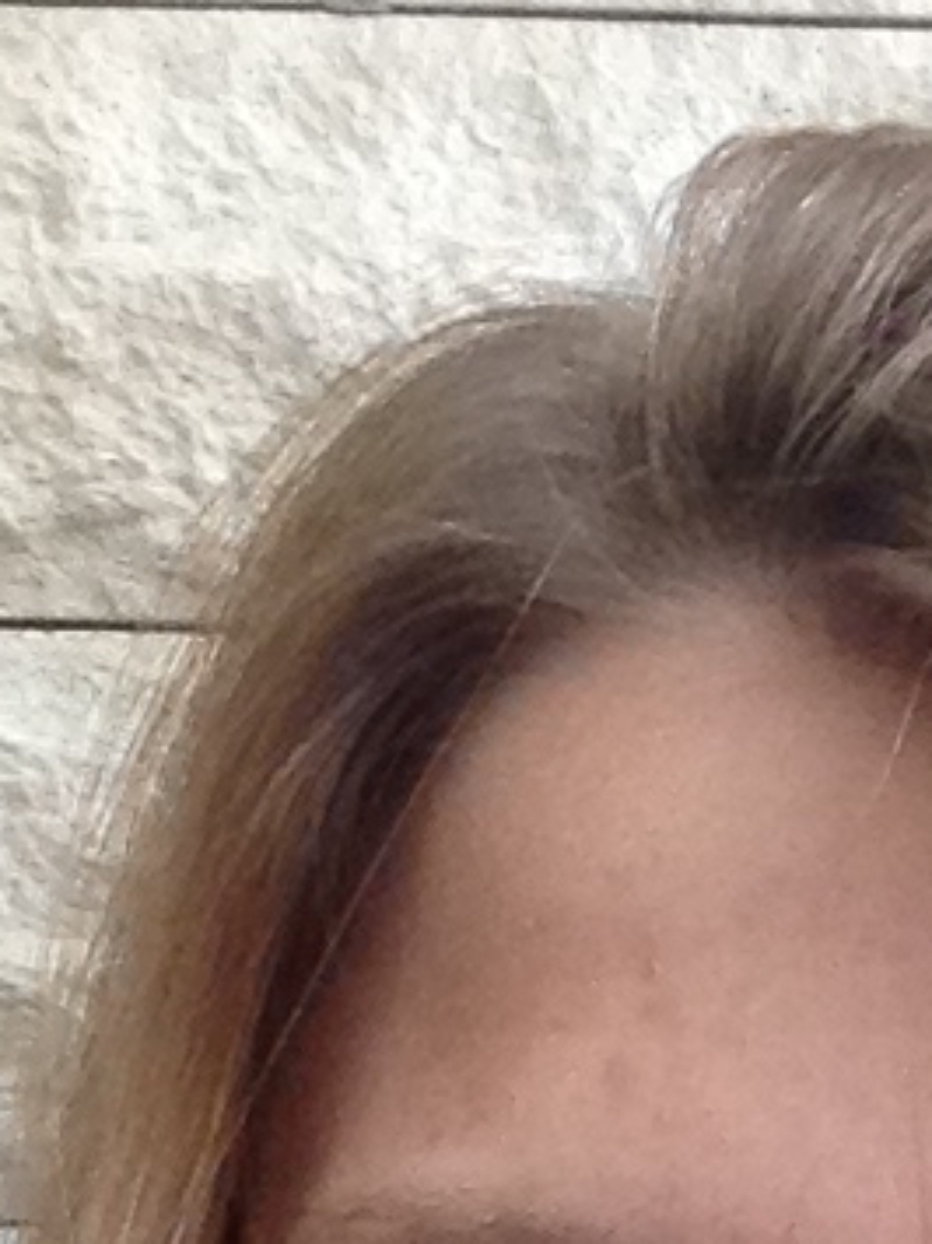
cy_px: 1892
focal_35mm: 119
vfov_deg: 15.3
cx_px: 648
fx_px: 4275
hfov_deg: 12.4
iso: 200
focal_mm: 2.15
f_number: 2.4
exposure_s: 1/30
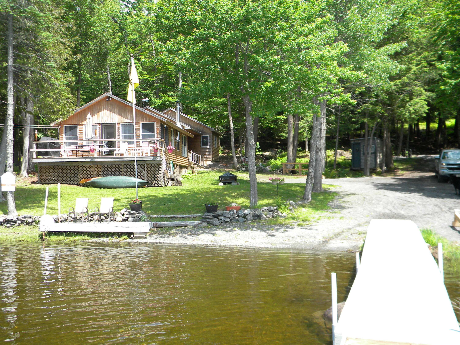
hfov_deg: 51.4
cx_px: 230
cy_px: 172
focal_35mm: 36
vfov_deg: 39.7
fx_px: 478
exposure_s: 1/347
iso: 110
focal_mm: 6.4
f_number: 3.7
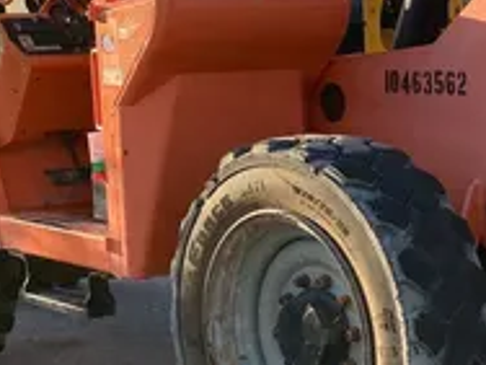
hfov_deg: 17.8
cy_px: 320
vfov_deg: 13.5
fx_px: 1530
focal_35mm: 109
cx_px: 442
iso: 20
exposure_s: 1/615
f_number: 1.8
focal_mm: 3.99
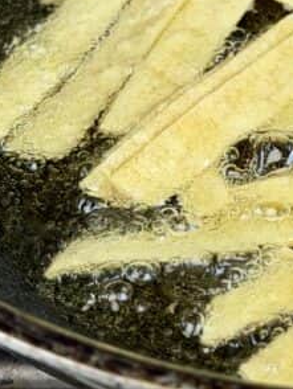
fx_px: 1882
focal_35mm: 167
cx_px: 459
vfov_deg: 11.7
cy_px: -12
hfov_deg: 8.7
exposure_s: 1/615
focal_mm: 6.76
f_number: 1.78
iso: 64
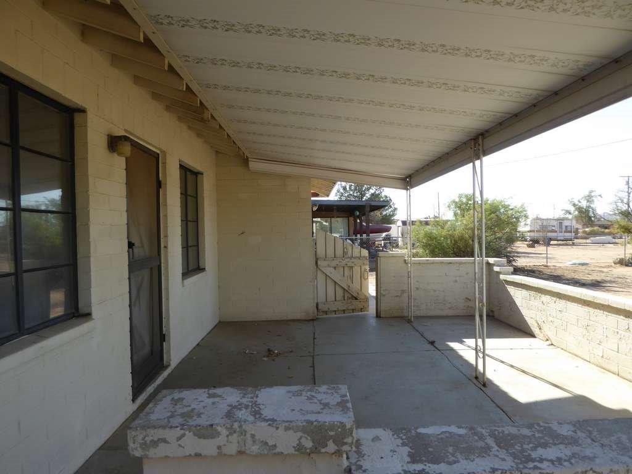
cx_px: 316
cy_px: 237
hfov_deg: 71.6
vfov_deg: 56.8
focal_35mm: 24
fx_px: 438
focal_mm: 4.3
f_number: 3.5
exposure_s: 1/320
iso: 100
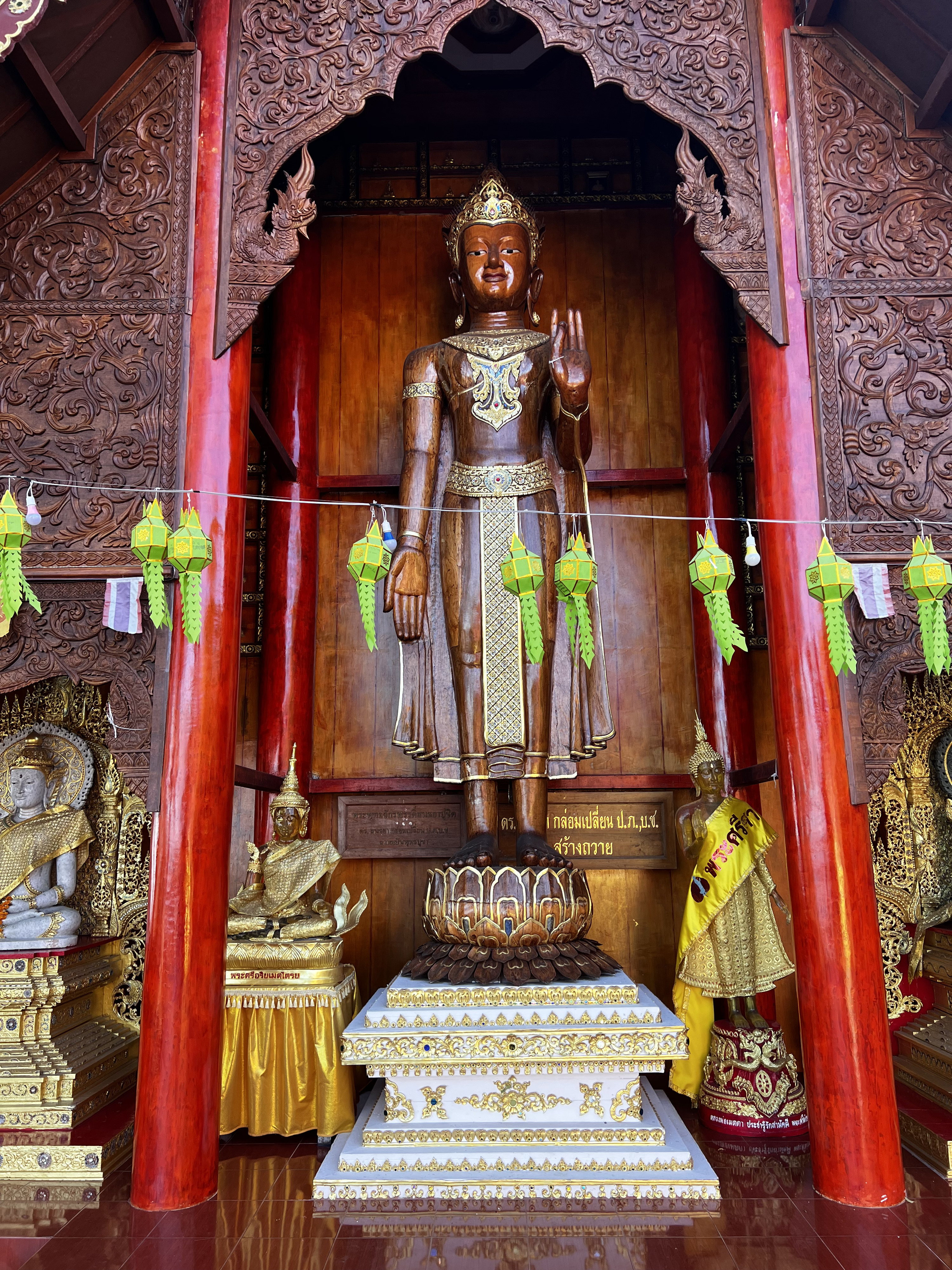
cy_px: 635
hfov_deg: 53.1
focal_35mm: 26
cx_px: 476
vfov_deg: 67.3
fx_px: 953
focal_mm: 5.7
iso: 32
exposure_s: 1/151
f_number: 1.5
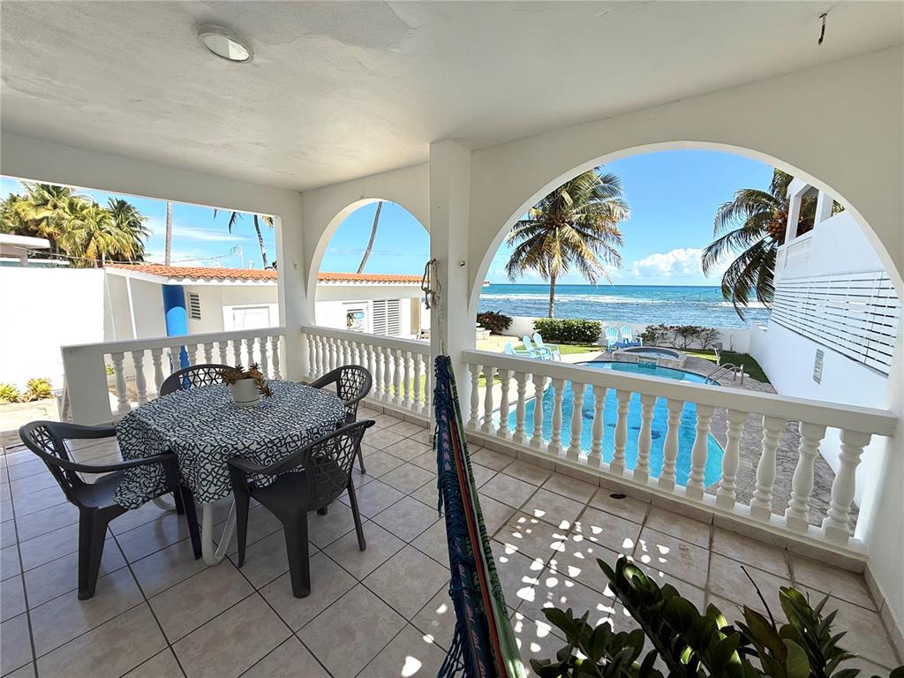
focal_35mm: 14
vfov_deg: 85.7
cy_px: 339
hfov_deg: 102.1
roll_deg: -1.0
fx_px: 366
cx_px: 452
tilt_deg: -8.9
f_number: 2.2
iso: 50
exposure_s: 1/2165
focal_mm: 2.22
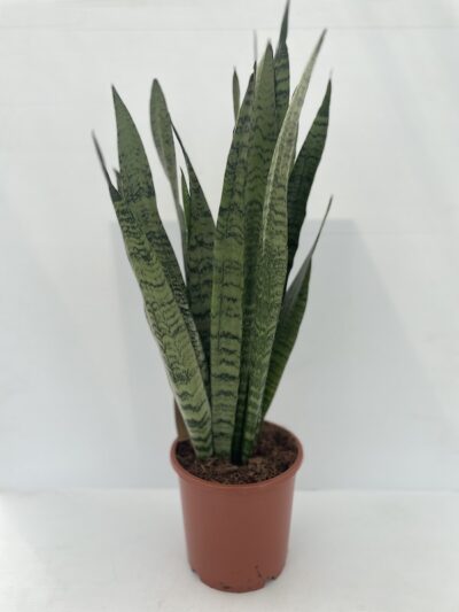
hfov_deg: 53.1
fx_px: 459
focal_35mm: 26
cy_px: 306
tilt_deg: -12.8
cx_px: 230
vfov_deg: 67.3
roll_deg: +0.2
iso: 32
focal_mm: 4.2
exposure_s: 1/520
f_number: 1.6
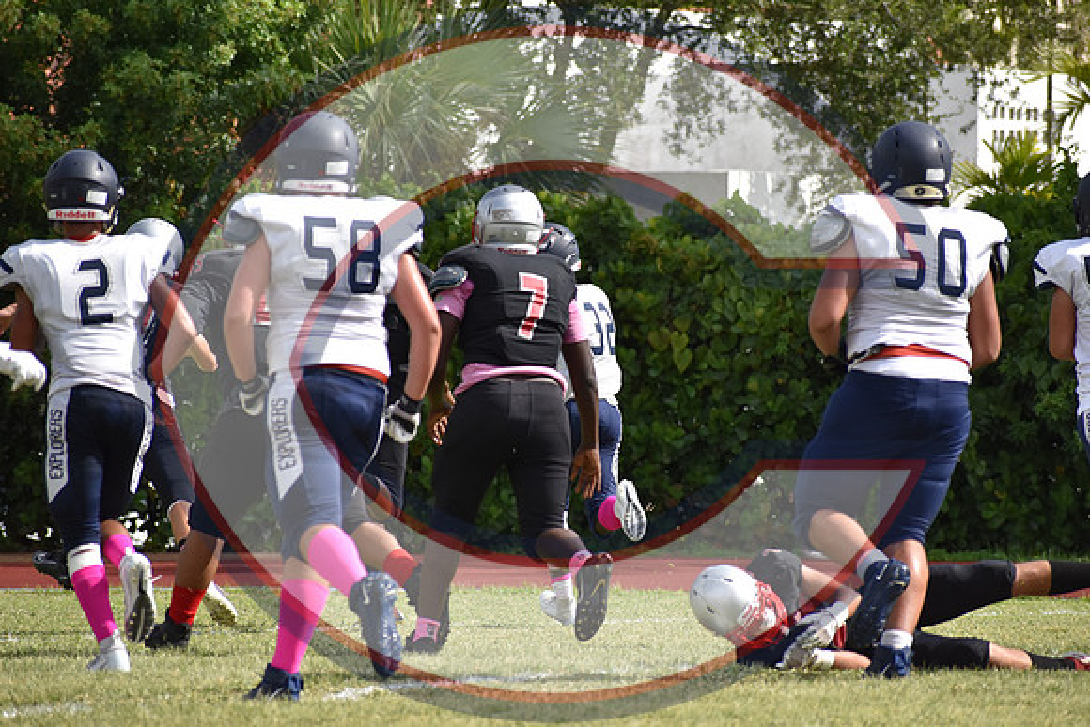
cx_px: 545
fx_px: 9539
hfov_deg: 6.5
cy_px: 364
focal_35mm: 315
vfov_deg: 4.4
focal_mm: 210
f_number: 7.1
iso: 400
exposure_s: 1/1600
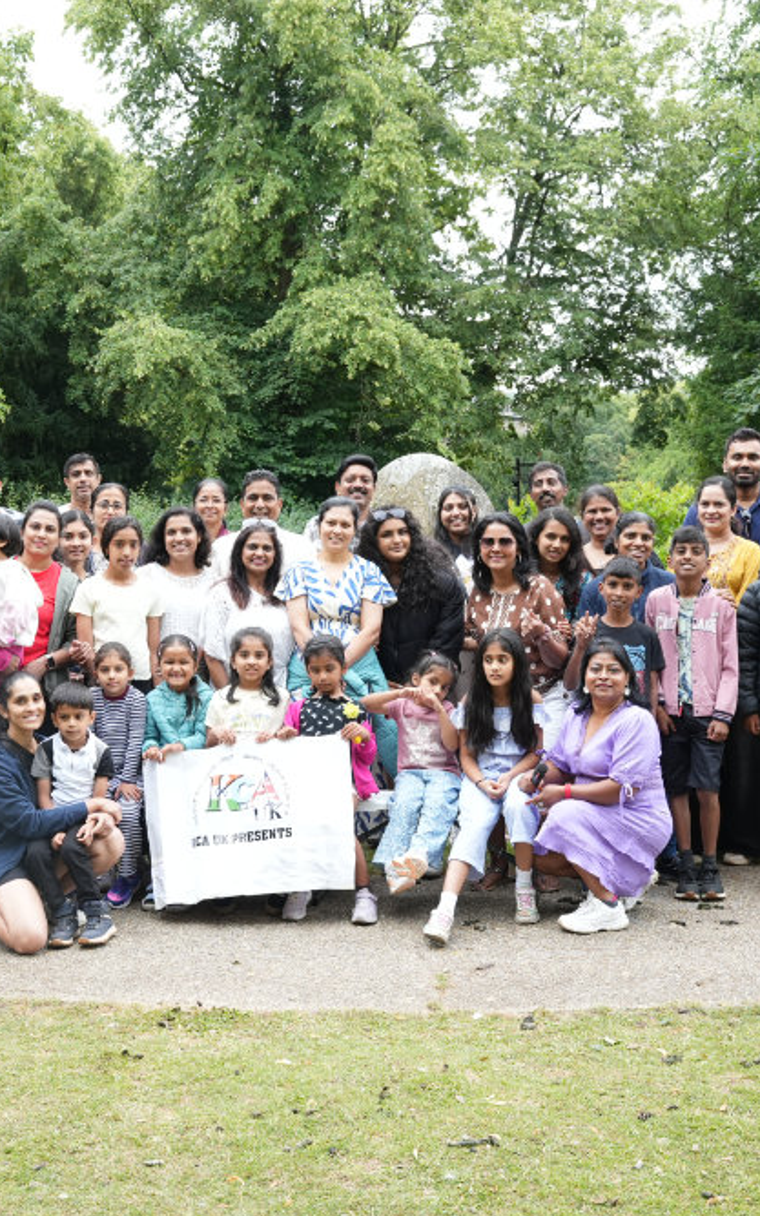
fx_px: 1657
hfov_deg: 25.7
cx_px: 266
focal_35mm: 50
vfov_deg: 40.3
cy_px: 606
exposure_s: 1/200
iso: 800
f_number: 6.3
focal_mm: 32
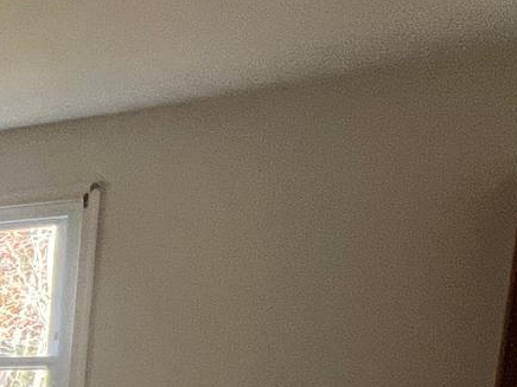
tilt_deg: -9.6
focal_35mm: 61
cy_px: 514
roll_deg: +0.1
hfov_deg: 20.5
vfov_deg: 21.5
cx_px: -445
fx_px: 911
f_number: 1.8
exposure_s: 1/99
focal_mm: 1.57
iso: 160
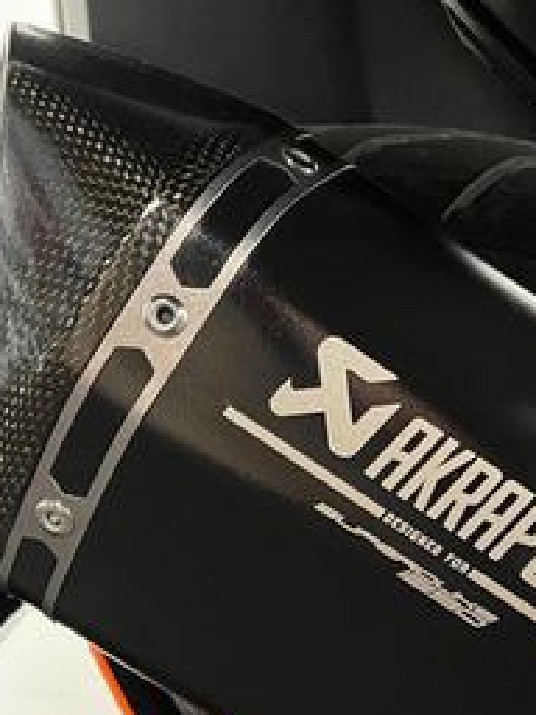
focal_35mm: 65
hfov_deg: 21.5
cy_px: 575
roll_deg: -4.6
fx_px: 1342
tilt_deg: -12.3
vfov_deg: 29.1
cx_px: 572
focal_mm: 5.1
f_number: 1.6
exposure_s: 1/25
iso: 640
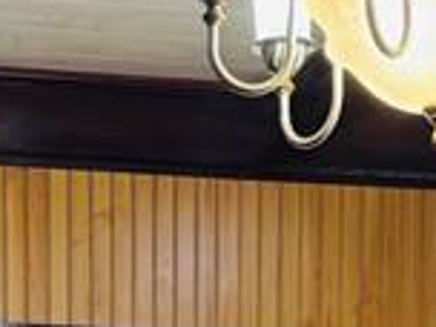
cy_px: 855
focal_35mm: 162
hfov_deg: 12.2
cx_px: 100
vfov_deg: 8.2
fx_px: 2040
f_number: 1.78
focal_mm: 6.76
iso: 125
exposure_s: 1/60
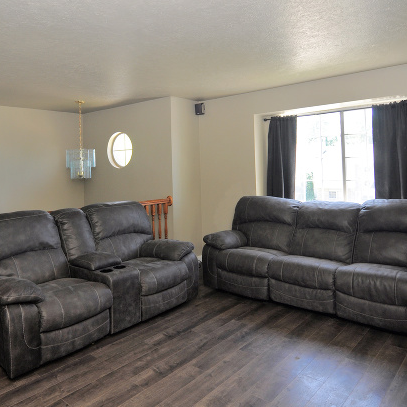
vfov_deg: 65.0
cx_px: 145
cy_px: 212
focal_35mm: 24
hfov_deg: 63.8
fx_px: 319
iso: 200
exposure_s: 1/60
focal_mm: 12
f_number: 4
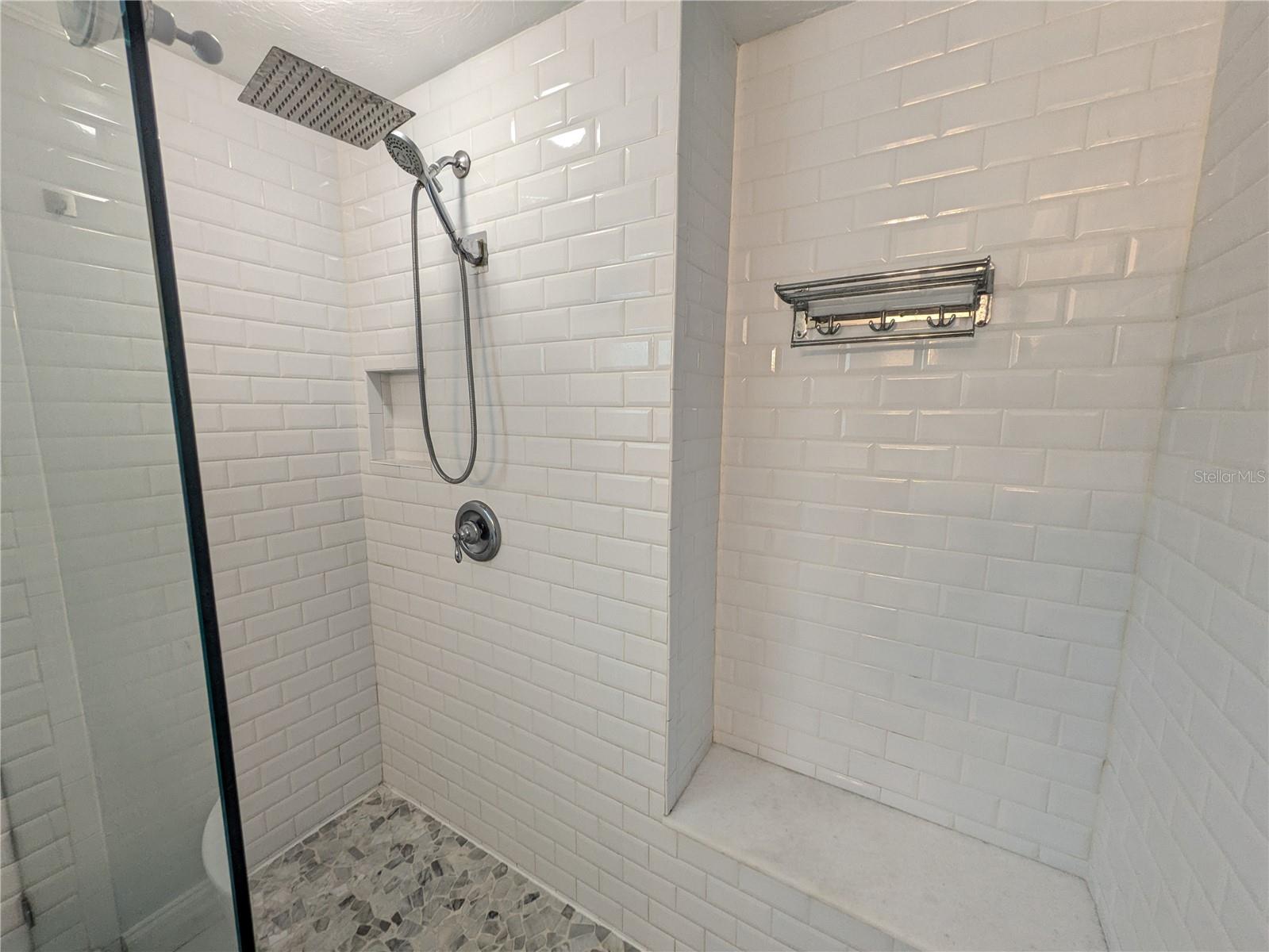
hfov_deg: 102.1
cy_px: 476
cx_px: 634
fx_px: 513
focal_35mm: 14
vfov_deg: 85.7
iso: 104
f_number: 2.2
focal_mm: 1.83
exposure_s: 1/30
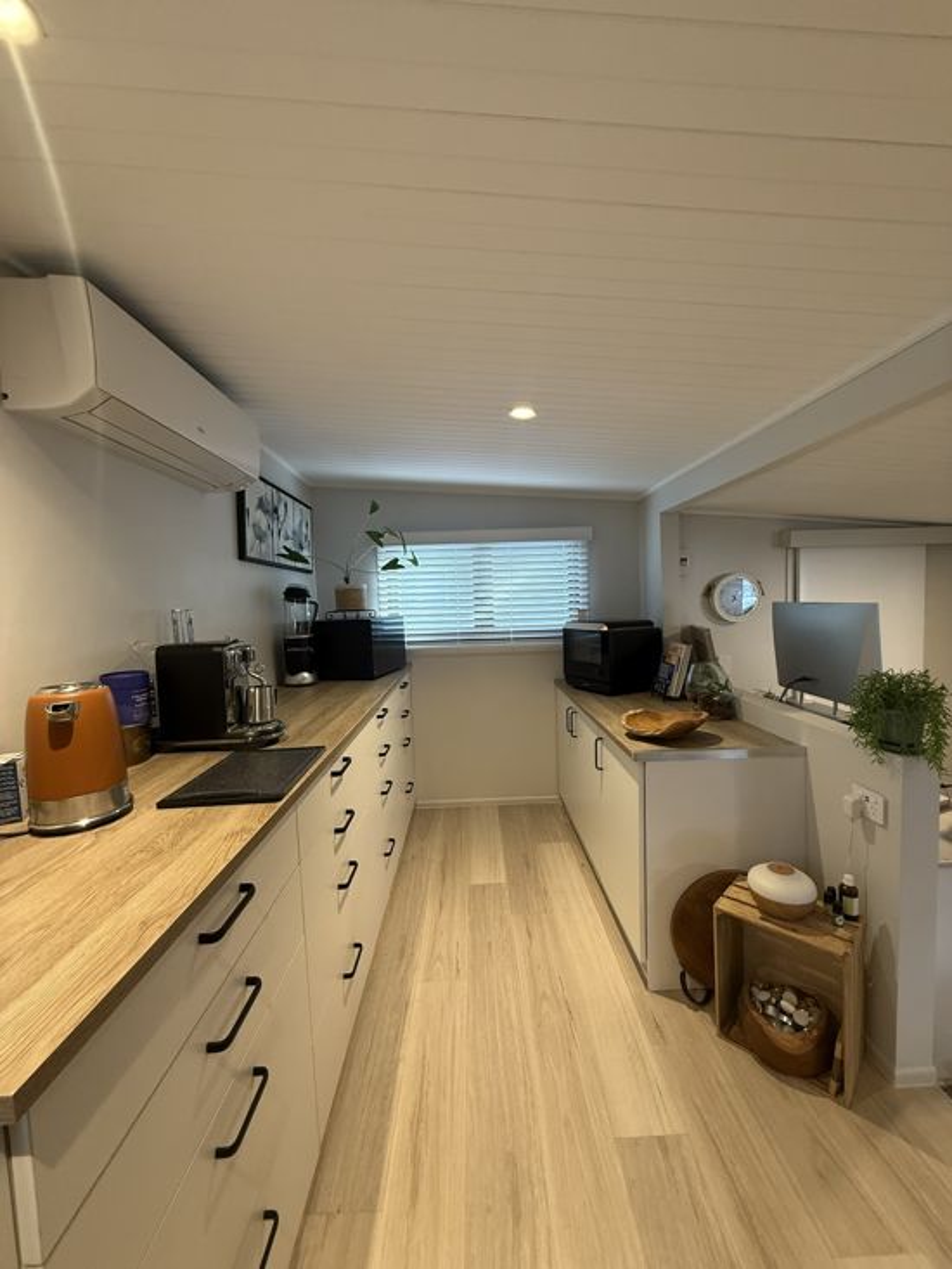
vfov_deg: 102.1
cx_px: 476
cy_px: 634
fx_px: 513
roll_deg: +1.3
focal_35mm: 14
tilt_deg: -3.5
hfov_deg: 85.7
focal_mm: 2.22
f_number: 2.2
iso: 250
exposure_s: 1/100
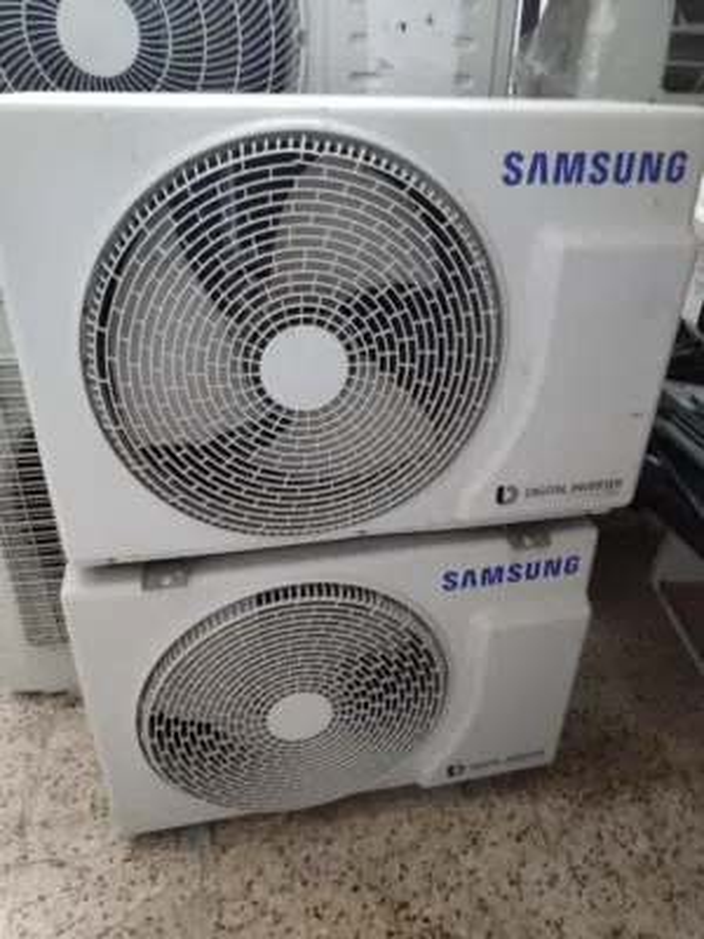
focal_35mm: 25
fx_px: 678
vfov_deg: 69.4
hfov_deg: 54.9
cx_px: 352
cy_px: 470
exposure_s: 1/17
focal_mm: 5.95
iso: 3485
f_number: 1.89
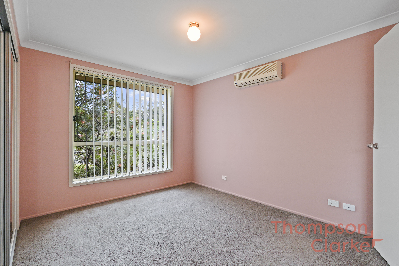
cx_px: 200
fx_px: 183
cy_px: 133
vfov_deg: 72.1
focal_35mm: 16
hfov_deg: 95.0
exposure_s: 1/5
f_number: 10
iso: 100
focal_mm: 11
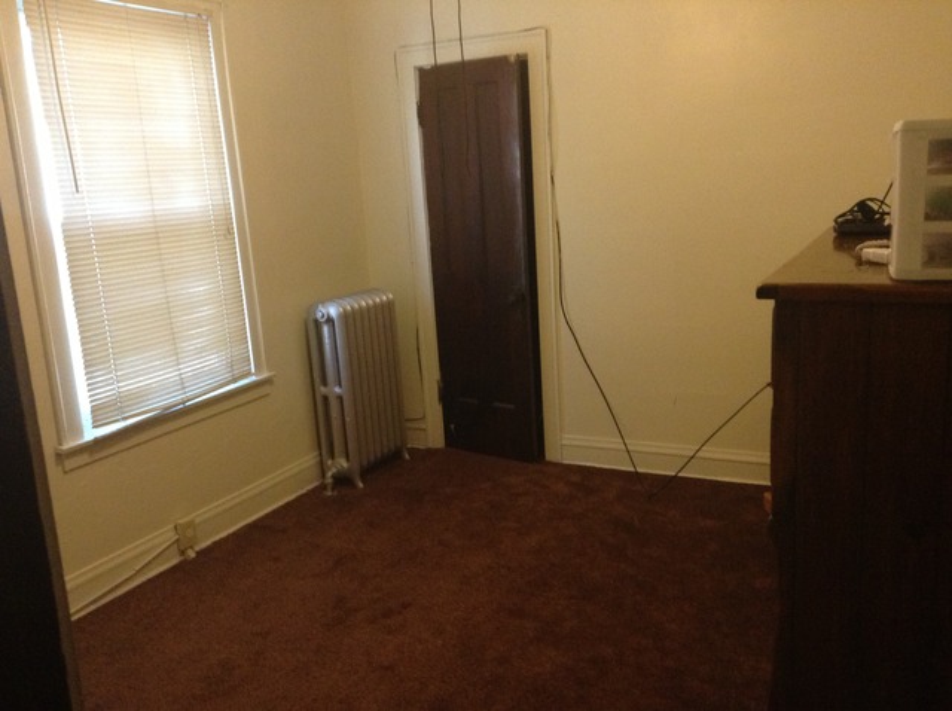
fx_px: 906
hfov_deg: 55.4
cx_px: 476
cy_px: 356
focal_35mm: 33
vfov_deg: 42.8
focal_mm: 3.3
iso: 250
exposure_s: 1/24
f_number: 2.4
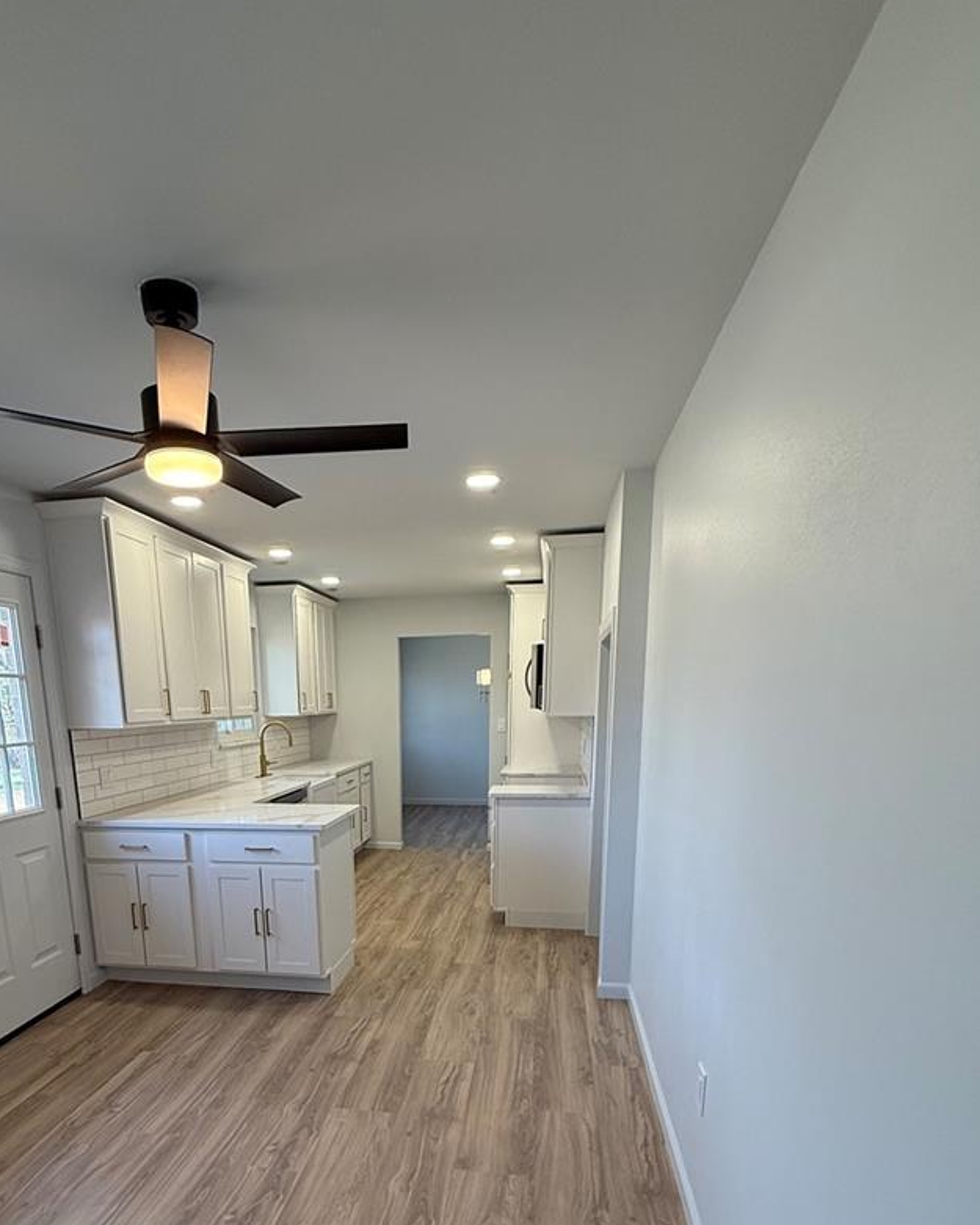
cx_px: 398
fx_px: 761
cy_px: 878
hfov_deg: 65.0
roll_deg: +1.3
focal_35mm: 21
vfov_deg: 73.6
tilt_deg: -13.9
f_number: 2.2
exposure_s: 1/120
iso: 125
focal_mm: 2.22
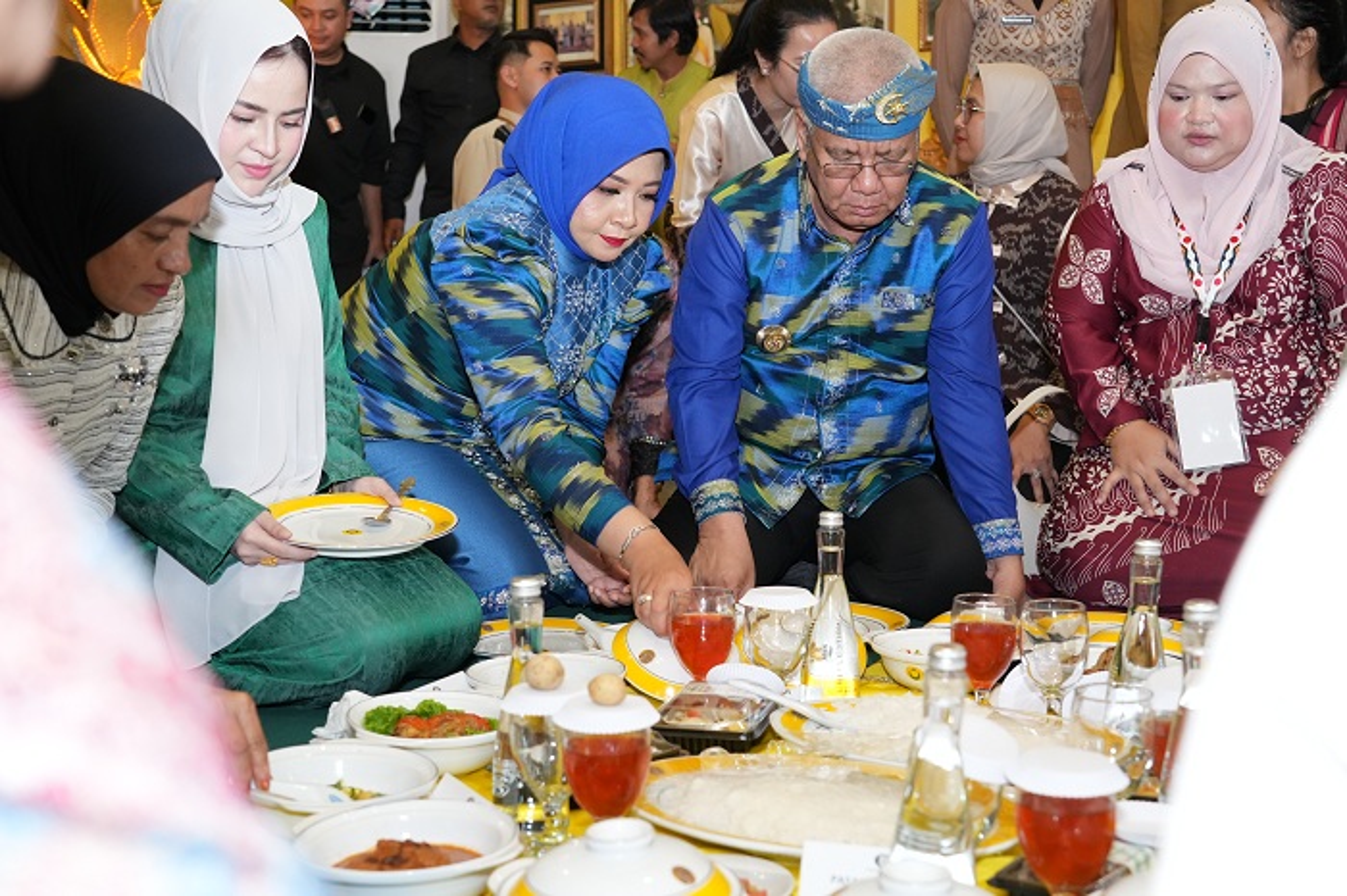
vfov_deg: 30.5
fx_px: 1645
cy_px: 448
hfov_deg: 44.5
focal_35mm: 44
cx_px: 674
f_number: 5.6
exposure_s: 1/200
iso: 3200
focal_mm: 44
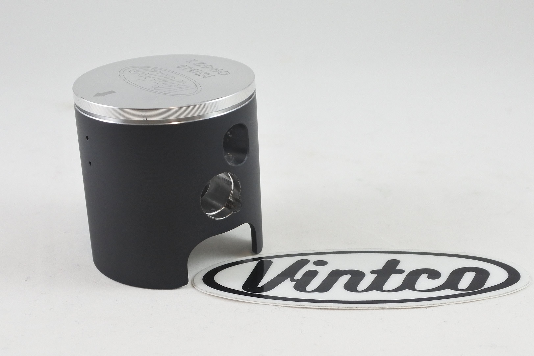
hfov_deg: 51.9
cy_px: 178
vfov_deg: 35.9
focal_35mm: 37
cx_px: 267
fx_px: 549
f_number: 4
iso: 400
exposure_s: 1/125
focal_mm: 14
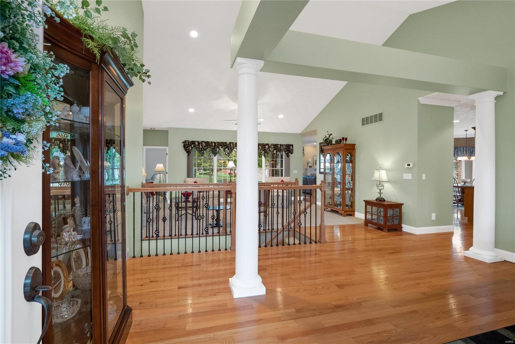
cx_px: 258
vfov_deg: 67.4
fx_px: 258
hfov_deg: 90.0
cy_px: 172
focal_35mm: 18
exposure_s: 1/8
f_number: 9
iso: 640
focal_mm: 9
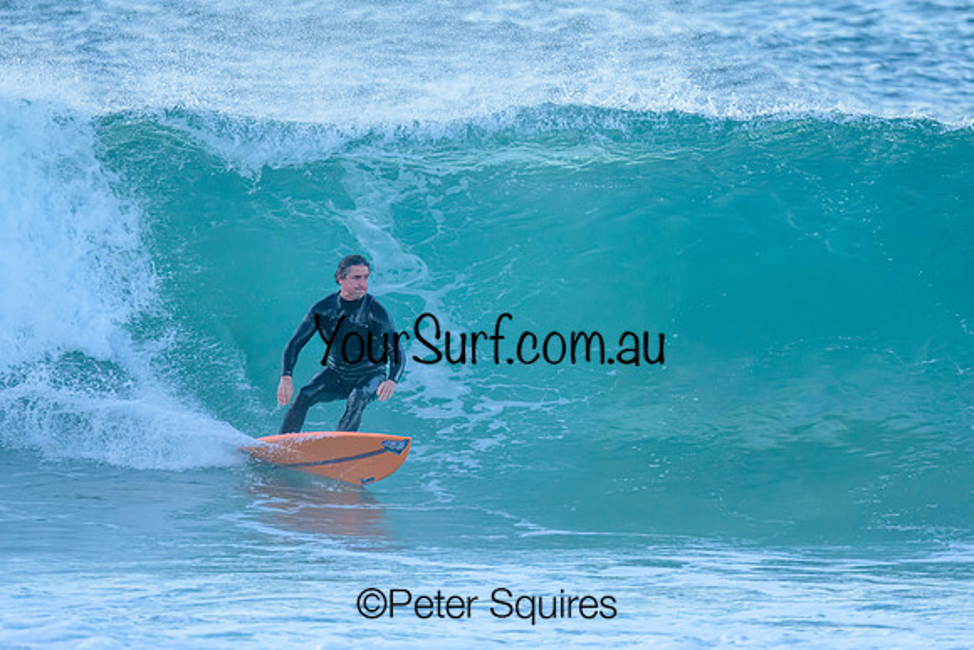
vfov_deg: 1.4
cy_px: 310
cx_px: 512
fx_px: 25780
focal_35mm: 953
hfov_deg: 2.2
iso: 2200
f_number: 6.3
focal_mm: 800
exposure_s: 1/1250
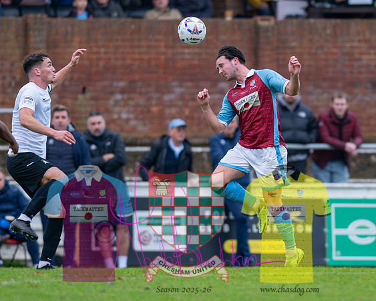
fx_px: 7455
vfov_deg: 2.3
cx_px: 290
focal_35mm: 670
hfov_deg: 2.9
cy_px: 167
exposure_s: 1/1250
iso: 1600
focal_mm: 300
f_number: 2.8
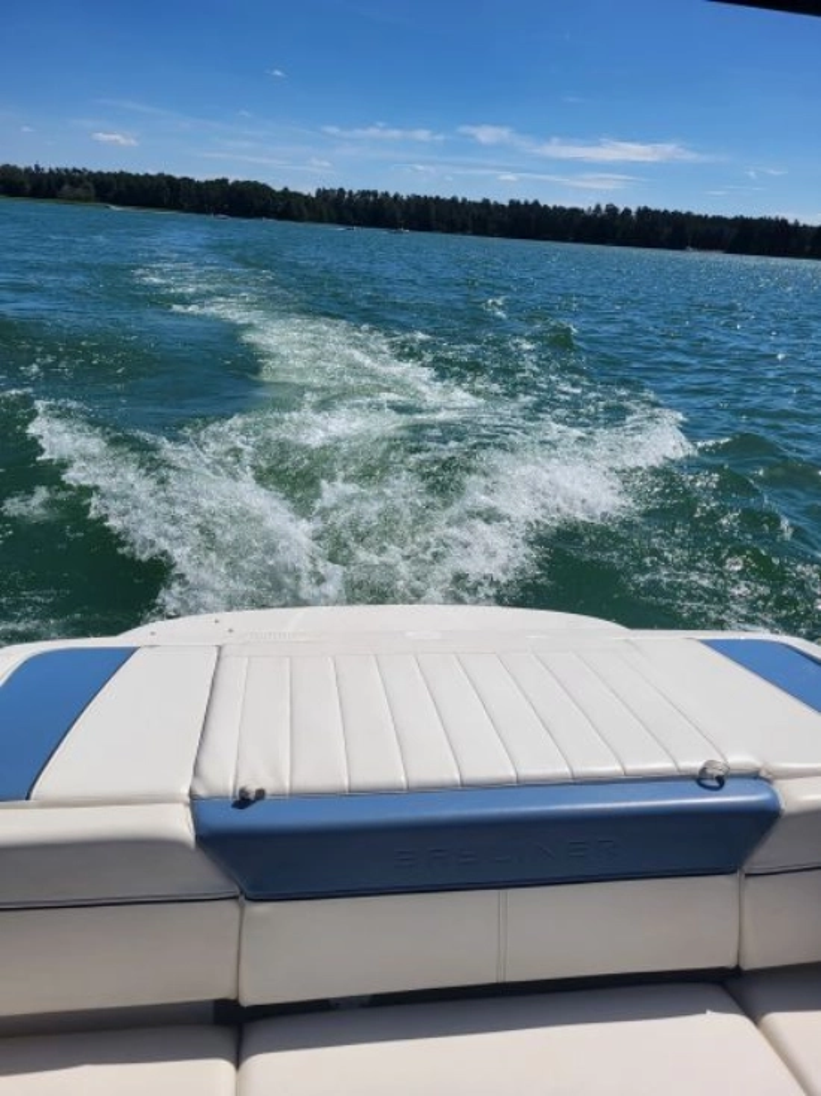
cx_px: 410
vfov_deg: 67.3
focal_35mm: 26
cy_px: 548
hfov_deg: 53.0
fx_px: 823
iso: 40
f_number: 1.8
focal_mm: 5.4
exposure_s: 1/5764
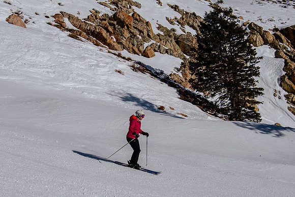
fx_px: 701
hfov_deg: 23.7
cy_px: 115
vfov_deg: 16.0
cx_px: 115
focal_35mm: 86
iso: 200
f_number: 5.6
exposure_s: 1/3200
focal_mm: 46
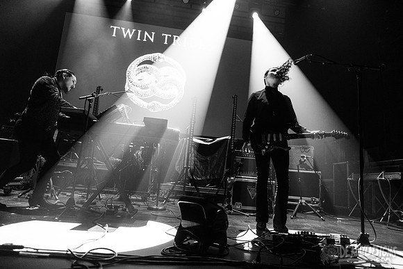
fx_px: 269
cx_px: 202
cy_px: 134
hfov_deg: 73.7
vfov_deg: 53.2
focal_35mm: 24
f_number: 3.2
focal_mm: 24
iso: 2500
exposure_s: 1/320
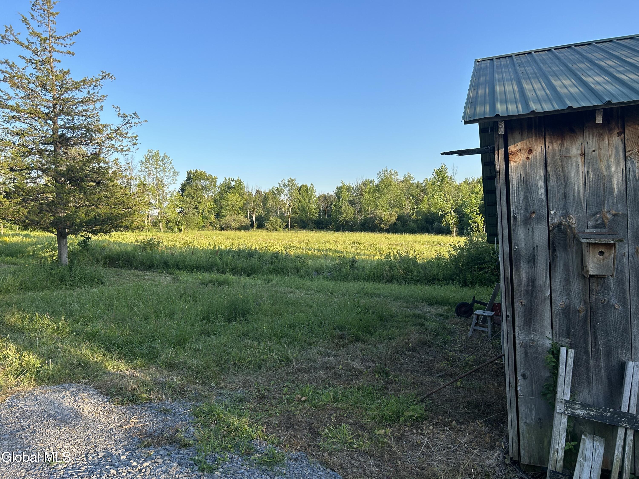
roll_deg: +2.0
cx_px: 320
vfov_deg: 53.1
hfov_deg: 67.3
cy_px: 240
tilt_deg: -2.4
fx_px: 480
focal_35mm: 26
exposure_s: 1/1311
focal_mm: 5.7
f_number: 1.5
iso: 50
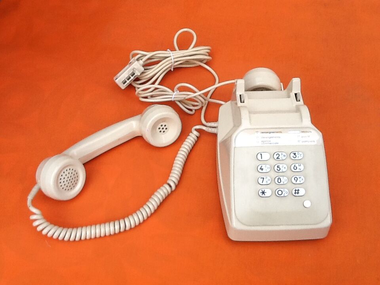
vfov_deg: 32.9
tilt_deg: -51.9
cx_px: 190
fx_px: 483
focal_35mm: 44
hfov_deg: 42.9
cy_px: 142
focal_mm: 2.03
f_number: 2.4
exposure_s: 1/371
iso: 40
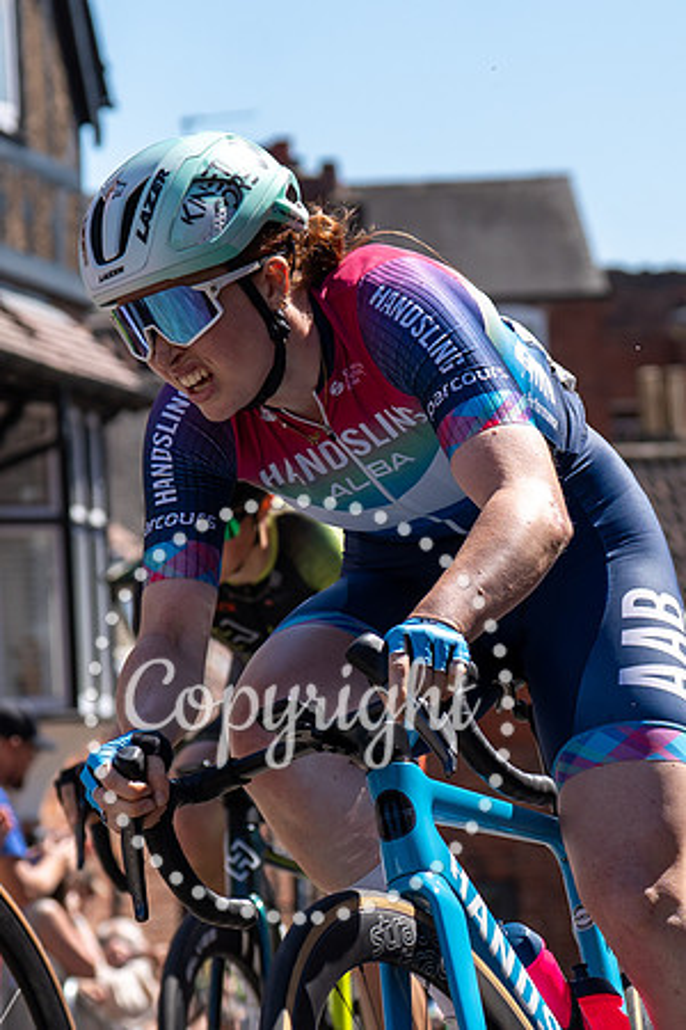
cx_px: 399
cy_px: 414
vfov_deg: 10.4
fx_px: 5665
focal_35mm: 198
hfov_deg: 6.9
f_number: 4
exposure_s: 1/1600
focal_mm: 70
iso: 100
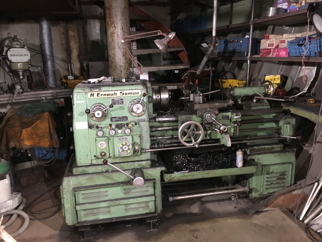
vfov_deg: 48.2
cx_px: 161
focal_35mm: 29
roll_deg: +1.2
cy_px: 121
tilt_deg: -11.9
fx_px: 270
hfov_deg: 61.7
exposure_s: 1/17
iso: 400
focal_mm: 4.15
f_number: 2.2
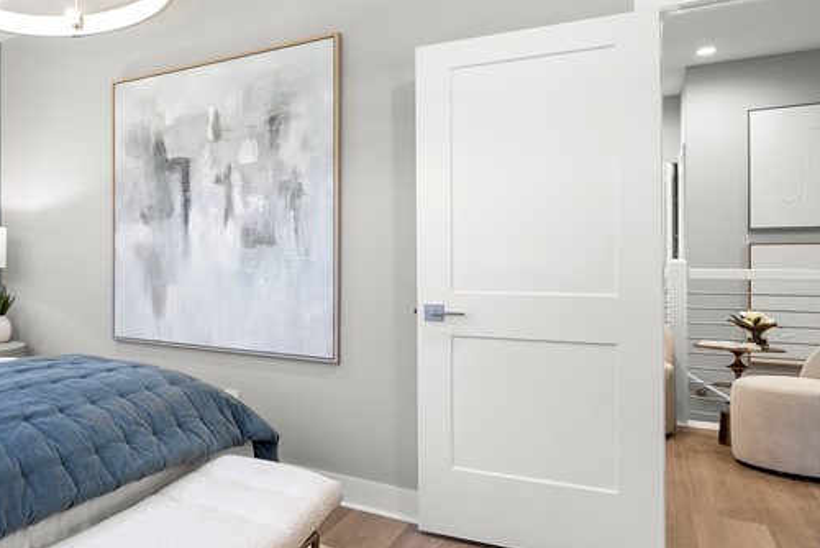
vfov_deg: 48.4
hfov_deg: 55.3
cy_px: 382
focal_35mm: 26
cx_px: 18
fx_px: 593
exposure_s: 1/20
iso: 200
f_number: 8
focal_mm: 12
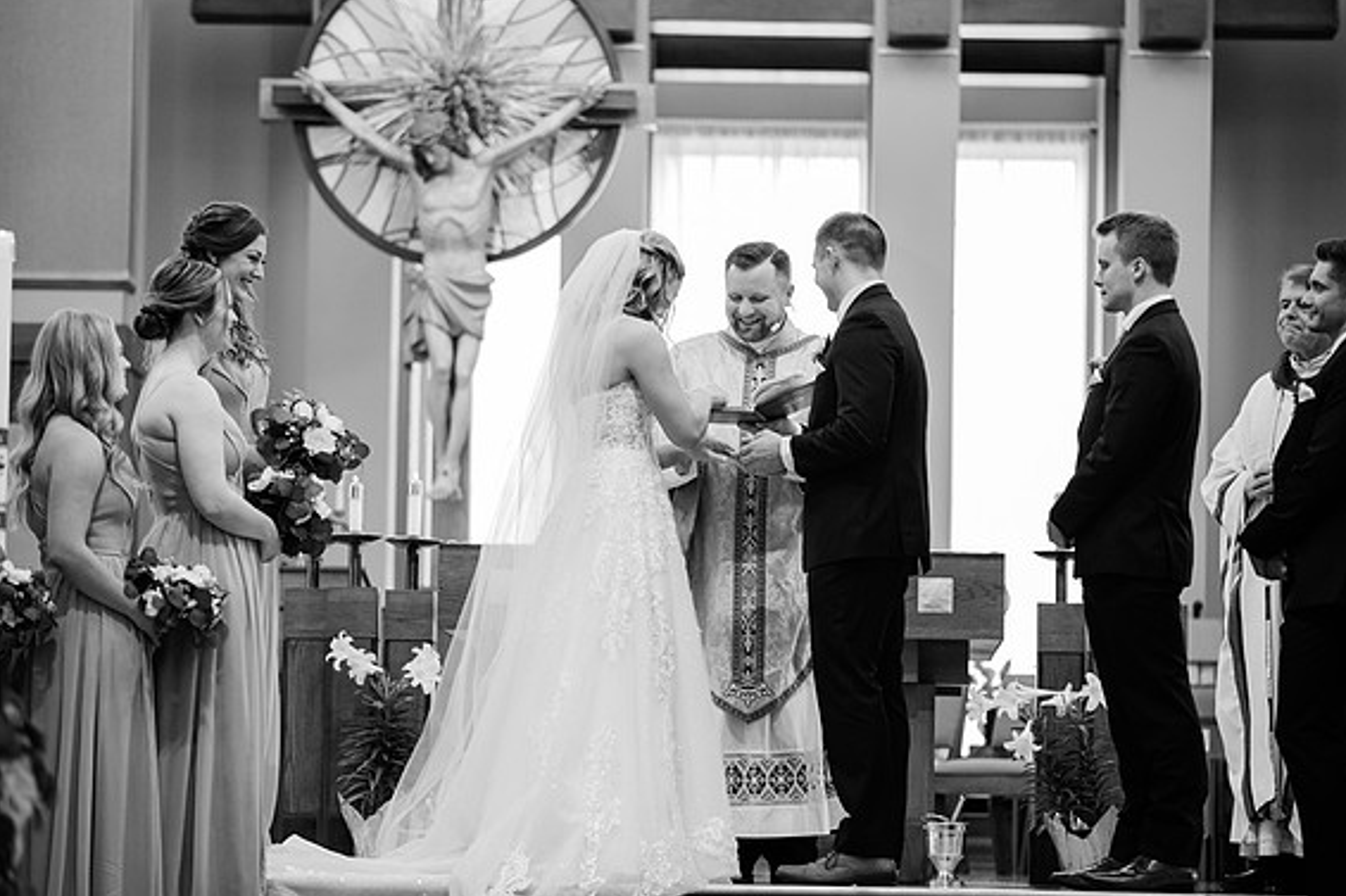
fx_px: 4672
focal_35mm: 125
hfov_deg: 16.4
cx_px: 663
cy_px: 442
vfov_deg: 11.0
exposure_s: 1/250
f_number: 2.8
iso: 1000
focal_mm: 122
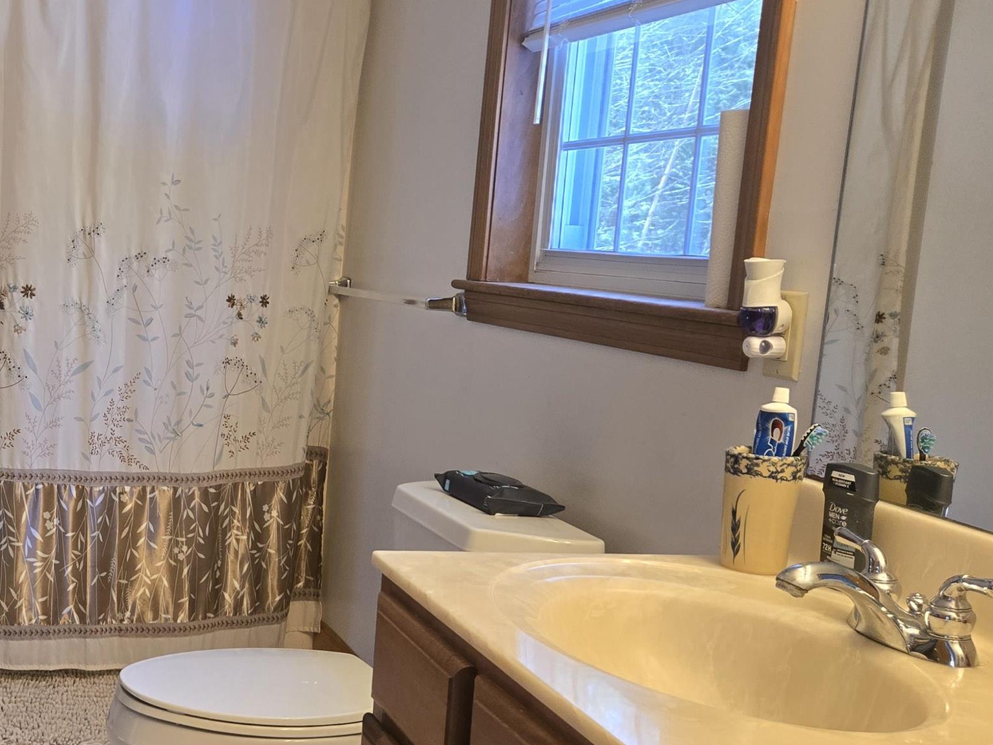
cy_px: 399
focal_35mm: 46
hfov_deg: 38.1
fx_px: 1320
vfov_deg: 31.5
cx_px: 74
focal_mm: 5.4
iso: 160
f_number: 1.8
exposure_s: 1/120
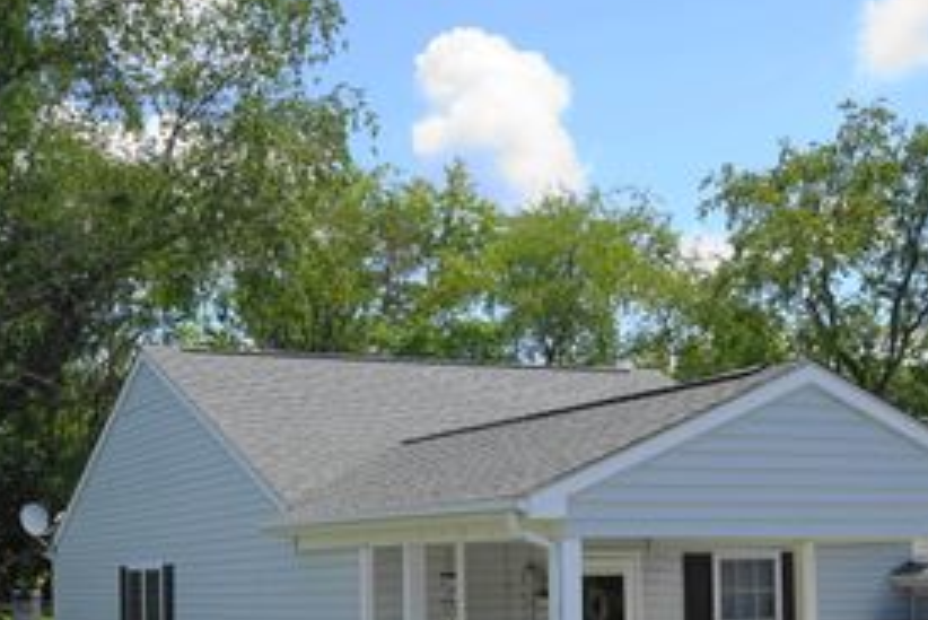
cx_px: 474
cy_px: 510
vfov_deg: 21.6
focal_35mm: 62
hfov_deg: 32.4
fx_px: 1599
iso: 100
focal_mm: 34
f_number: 11
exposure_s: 1/125
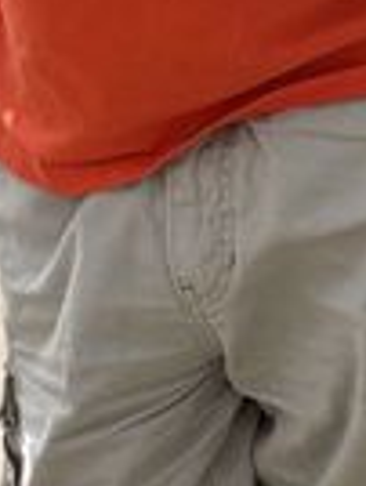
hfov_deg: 11.3
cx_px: 11
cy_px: -296
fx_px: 1841
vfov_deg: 13.9
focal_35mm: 131
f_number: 1.9
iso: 40
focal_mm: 2.69
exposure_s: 1/2445
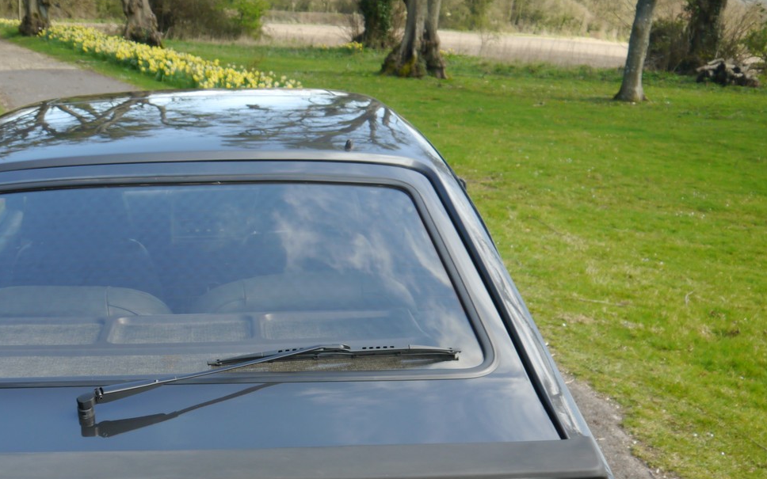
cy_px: 454
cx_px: 198
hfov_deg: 35.5
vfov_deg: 22.4
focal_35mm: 56
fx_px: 1171
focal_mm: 16
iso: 160
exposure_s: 1/100
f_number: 4
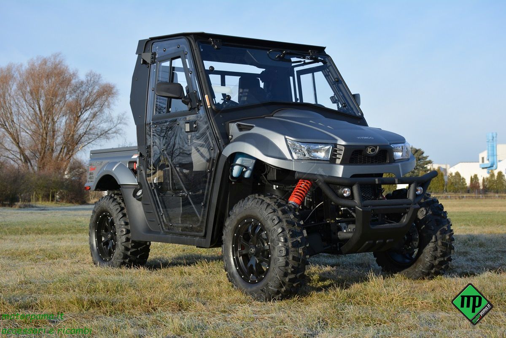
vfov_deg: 25.8
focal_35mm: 52
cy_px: 169
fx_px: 738
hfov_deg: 37.9
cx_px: 253
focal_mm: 35
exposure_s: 1/250
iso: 160
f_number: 8
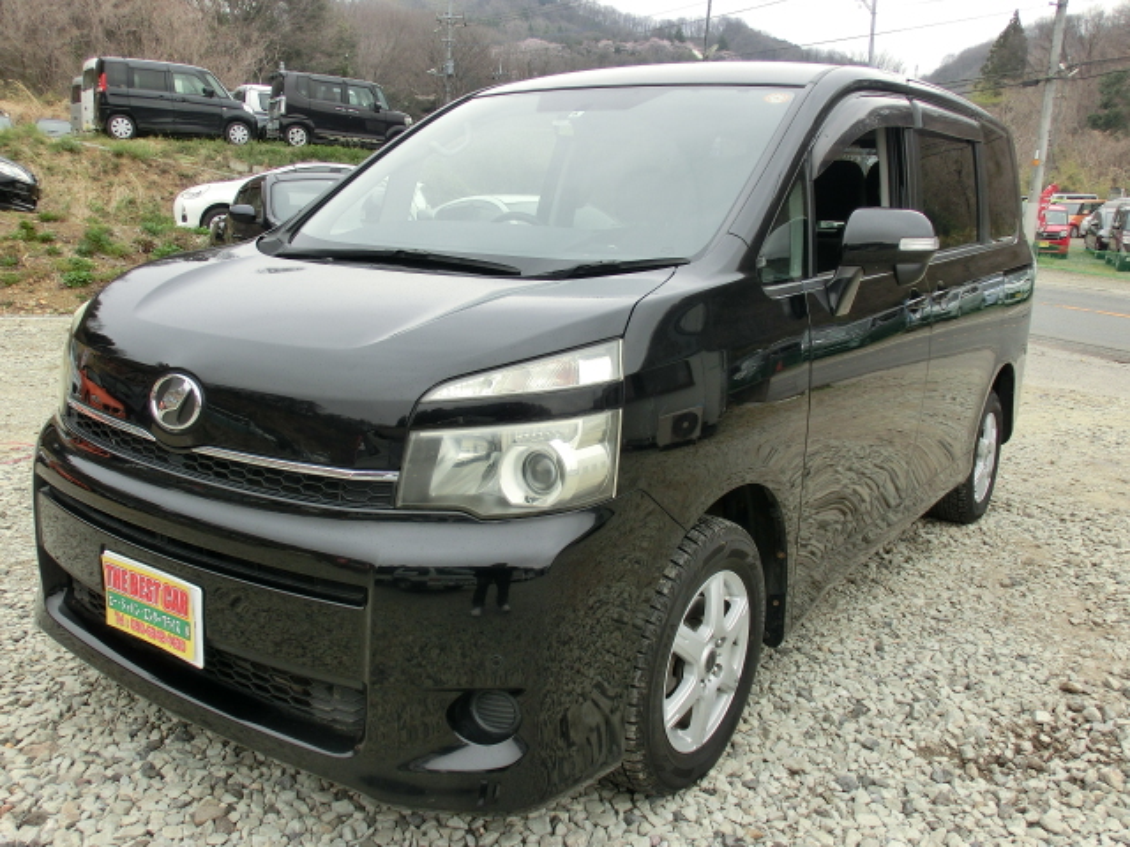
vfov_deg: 42.9
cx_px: 565
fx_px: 1077
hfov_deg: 55.4
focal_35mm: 33
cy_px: 424
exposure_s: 1/160
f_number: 3.7
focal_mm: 5.86
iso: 100
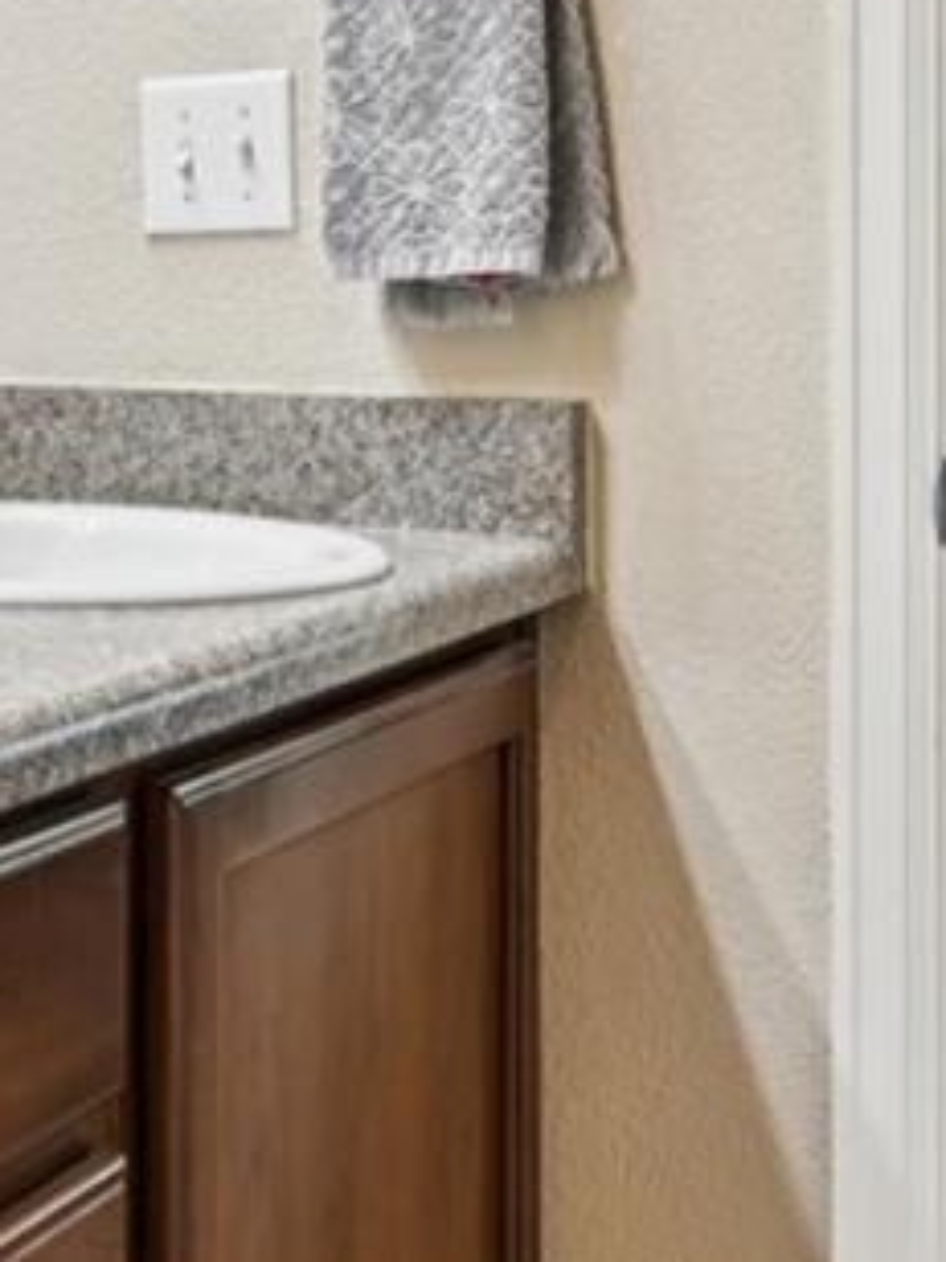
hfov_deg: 18.9
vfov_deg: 27.1
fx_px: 2551
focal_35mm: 70
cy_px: 221
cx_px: -405
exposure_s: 1/15
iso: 220
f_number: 8
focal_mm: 14
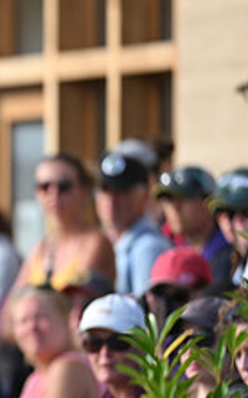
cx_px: -259
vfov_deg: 2.3
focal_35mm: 909
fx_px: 9836
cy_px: 251
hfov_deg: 1.4
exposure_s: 1/1600
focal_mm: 340
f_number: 5
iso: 720
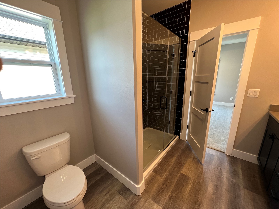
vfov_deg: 89.9
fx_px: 105
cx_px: 140
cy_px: 104
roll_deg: +1.6
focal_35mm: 13
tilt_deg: -14.8
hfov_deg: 106.2
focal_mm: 1.57
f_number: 1.8
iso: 200
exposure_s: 1/120
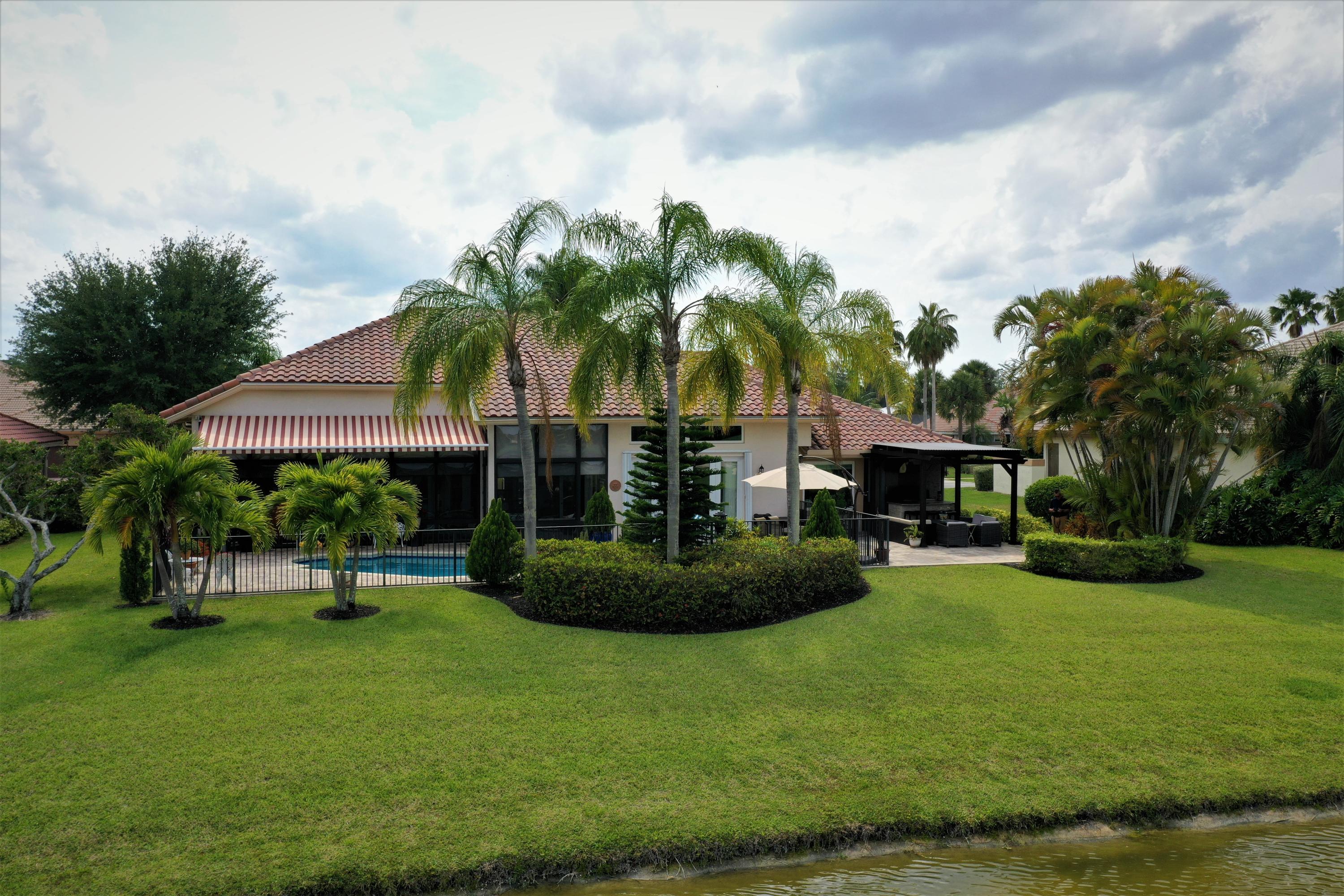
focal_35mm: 28
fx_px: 1045
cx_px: 672
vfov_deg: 46.4
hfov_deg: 65.5
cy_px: 448
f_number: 5.6
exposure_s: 1/400
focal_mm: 10.26
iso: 100
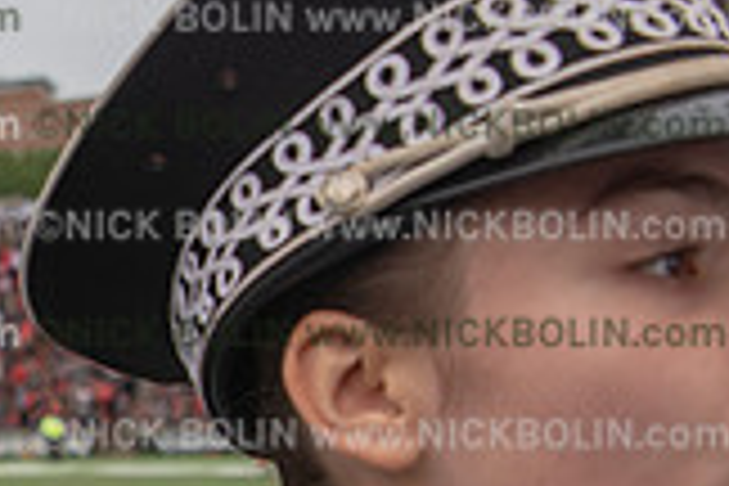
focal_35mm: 86
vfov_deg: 15.1
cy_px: 646
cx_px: -328
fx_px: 1741
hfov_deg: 20.6
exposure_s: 1/800
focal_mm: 24
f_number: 3.5
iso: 250
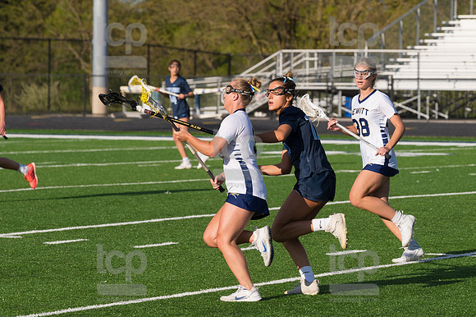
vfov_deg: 6.1
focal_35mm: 225
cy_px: 158
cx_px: 238
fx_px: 2973
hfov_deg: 9.2
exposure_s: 1/1600
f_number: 5.6
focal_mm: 150
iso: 250
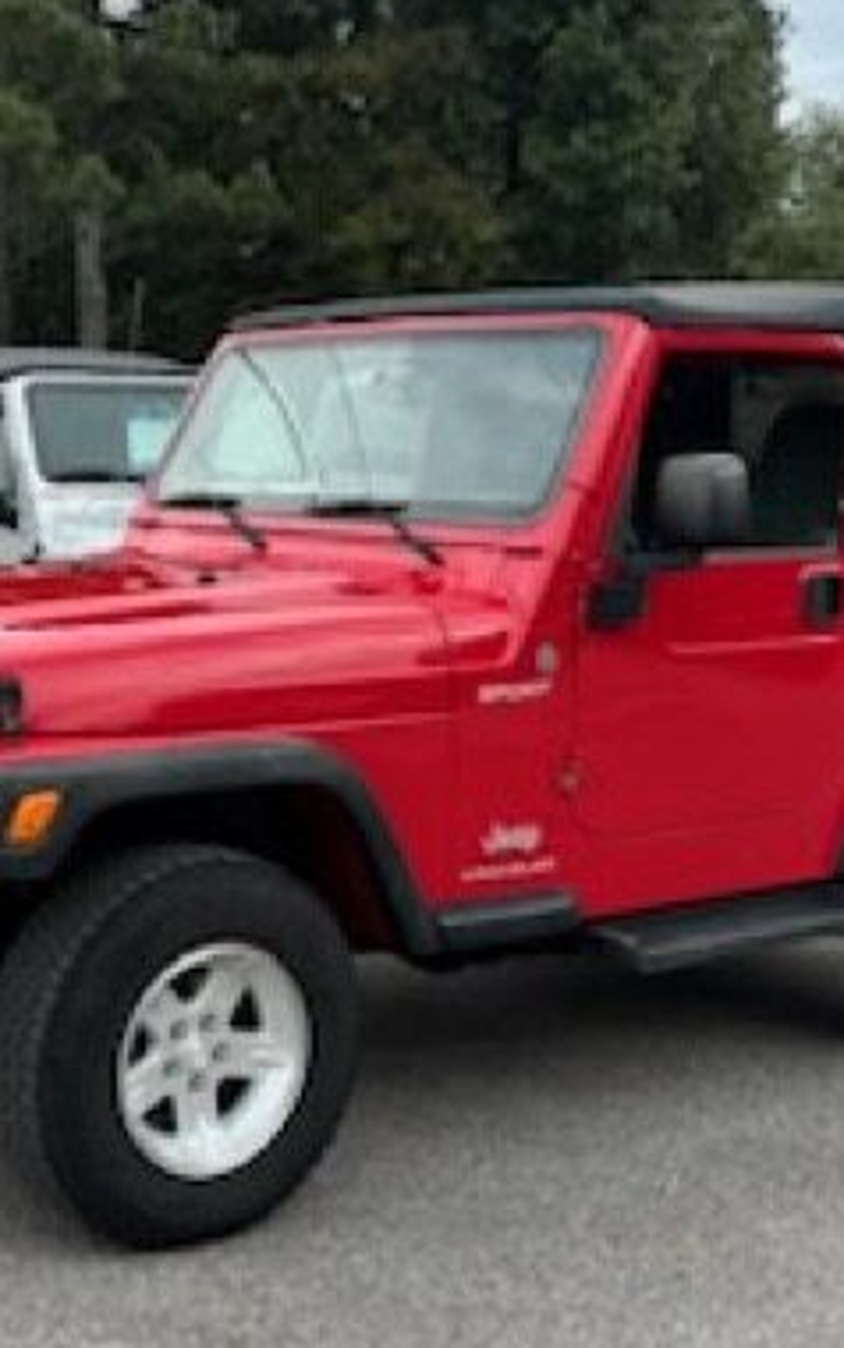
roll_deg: -1.2
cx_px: 152
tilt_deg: -10.6
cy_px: 784
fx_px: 2131
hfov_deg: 22.1
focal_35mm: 58
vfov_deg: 35.0
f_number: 1.6
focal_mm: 5.96
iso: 50
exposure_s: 1/500
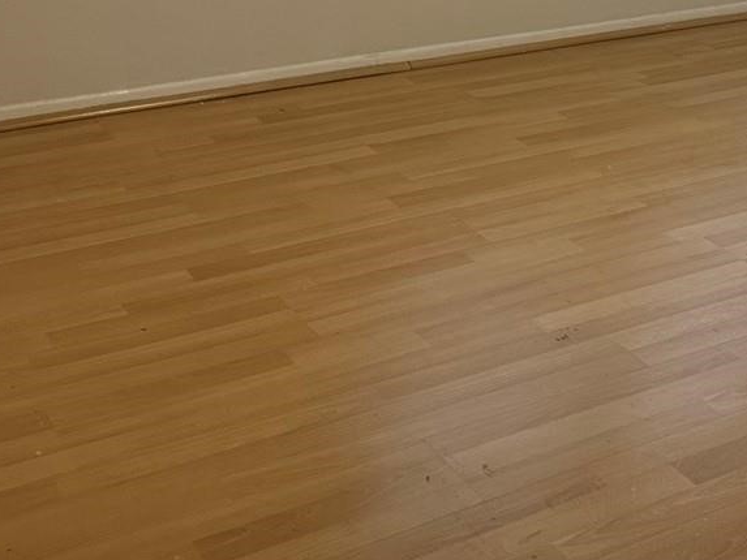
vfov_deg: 21.1
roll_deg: -2.4
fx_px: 1446
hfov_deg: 28.2
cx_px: 631
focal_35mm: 67
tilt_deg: -12.9
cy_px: -12
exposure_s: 1/60
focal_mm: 6.86
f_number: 1.78
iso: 250
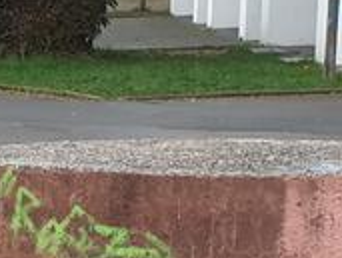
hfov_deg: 10.1
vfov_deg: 8.0
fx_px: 1802
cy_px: 442
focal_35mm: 182
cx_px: -312
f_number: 2.4
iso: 125
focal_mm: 4.3
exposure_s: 1/50
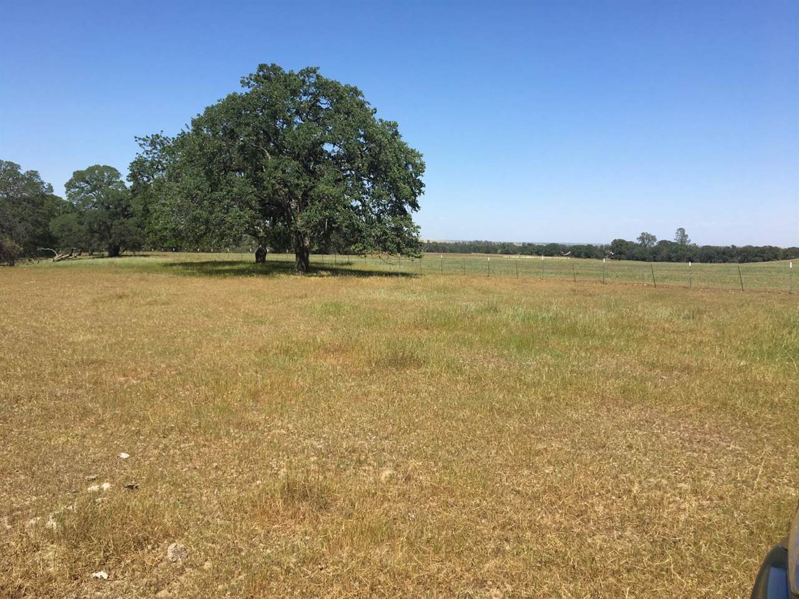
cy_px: 300
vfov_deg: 48.2
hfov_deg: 61.7
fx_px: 669
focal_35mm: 29
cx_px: 400
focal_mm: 4.15
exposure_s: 1/1876
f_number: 2.2
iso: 25
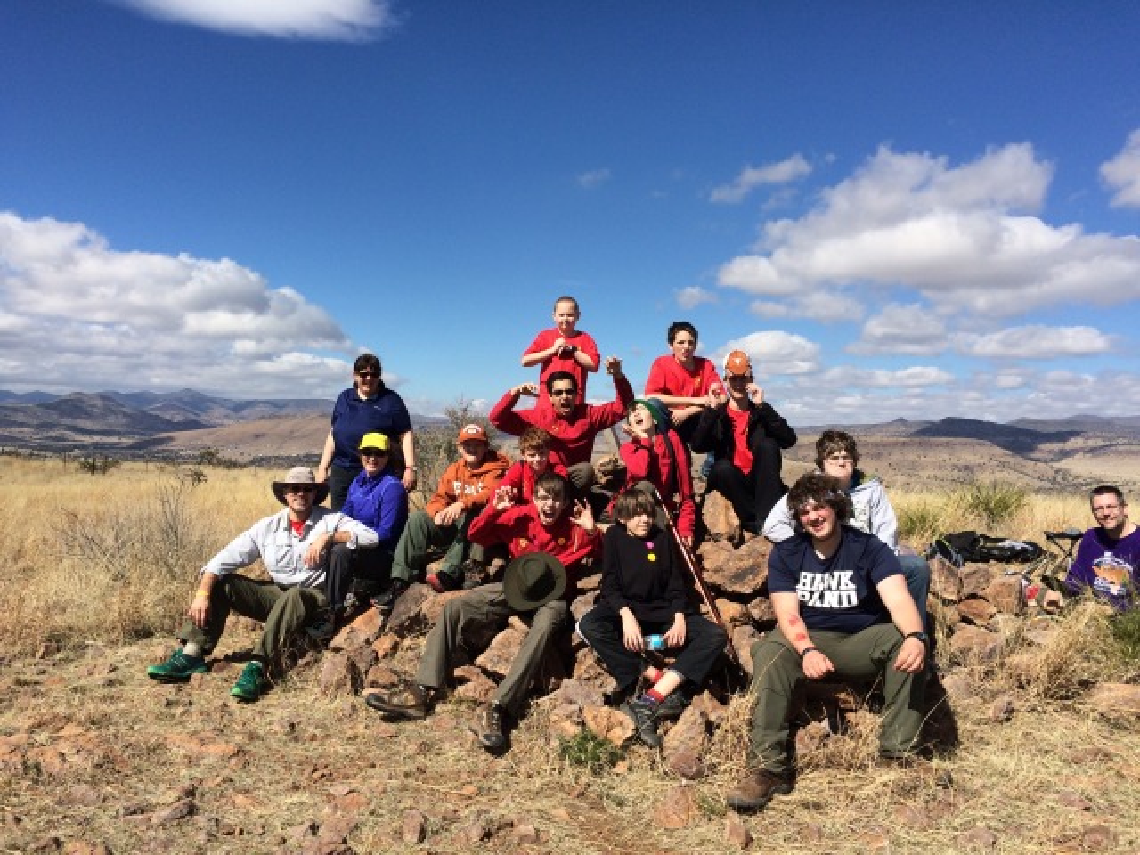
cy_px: 428
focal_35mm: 29
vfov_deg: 48.2
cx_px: 570
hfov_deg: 61.7
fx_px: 955
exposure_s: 1/2933
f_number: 2.2
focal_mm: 4.15
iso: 32
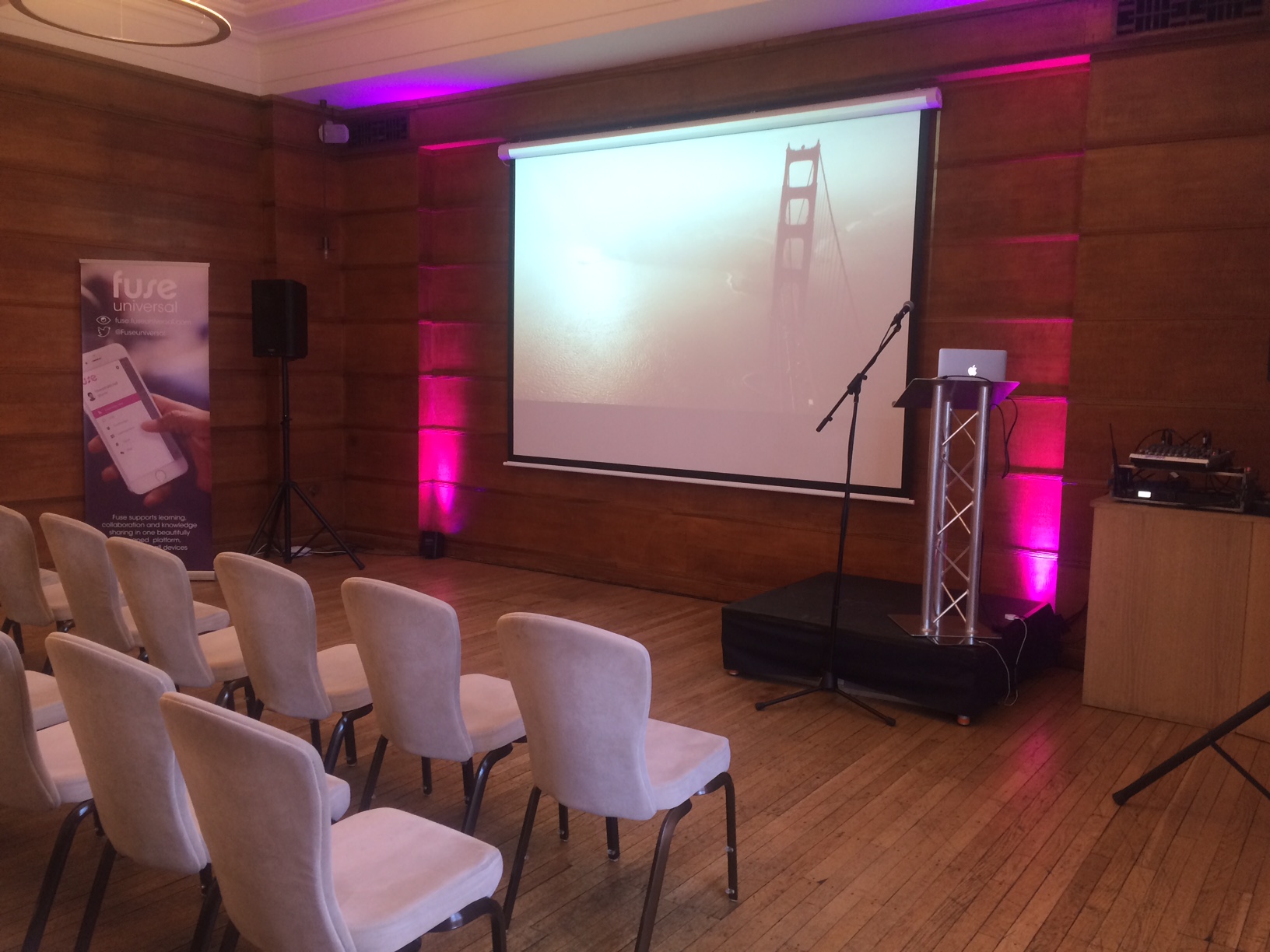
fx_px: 1064
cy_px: 476
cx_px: 635
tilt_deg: -8.9
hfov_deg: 61.7
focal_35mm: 29
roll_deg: -2.1
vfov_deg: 48.2
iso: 100
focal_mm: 4.15
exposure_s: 1/33
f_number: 2.2
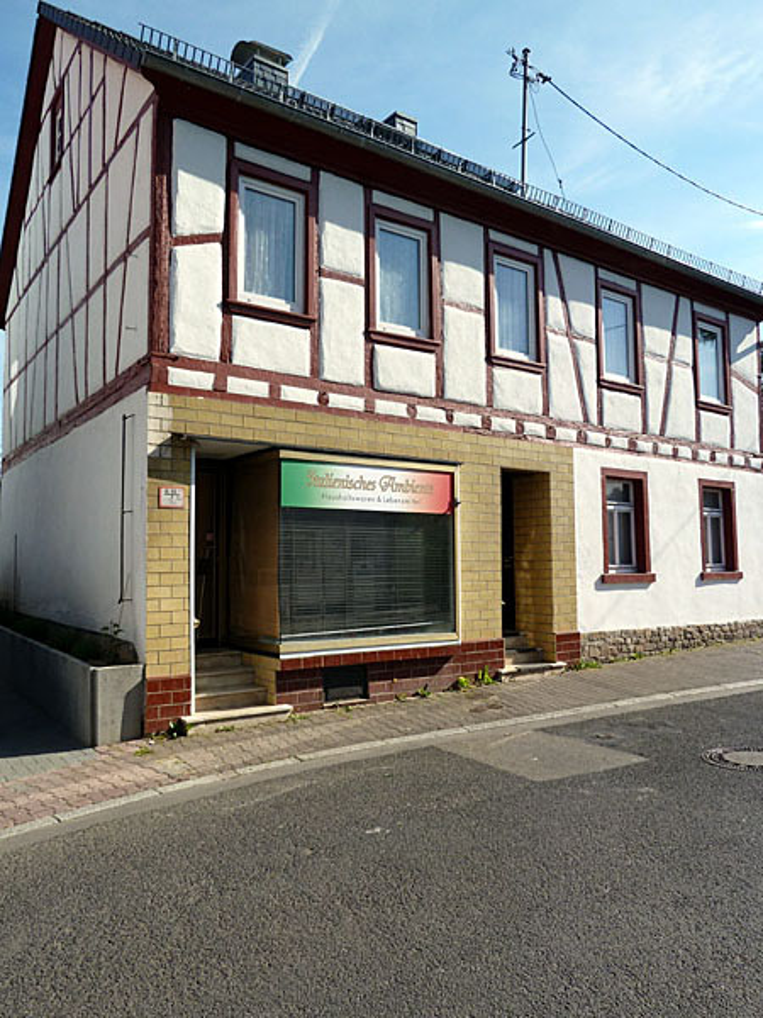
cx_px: 382
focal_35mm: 25
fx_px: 735
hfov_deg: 54.9
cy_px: 509
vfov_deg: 69.4
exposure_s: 1/500
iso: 80
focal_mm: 4.1
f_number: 4
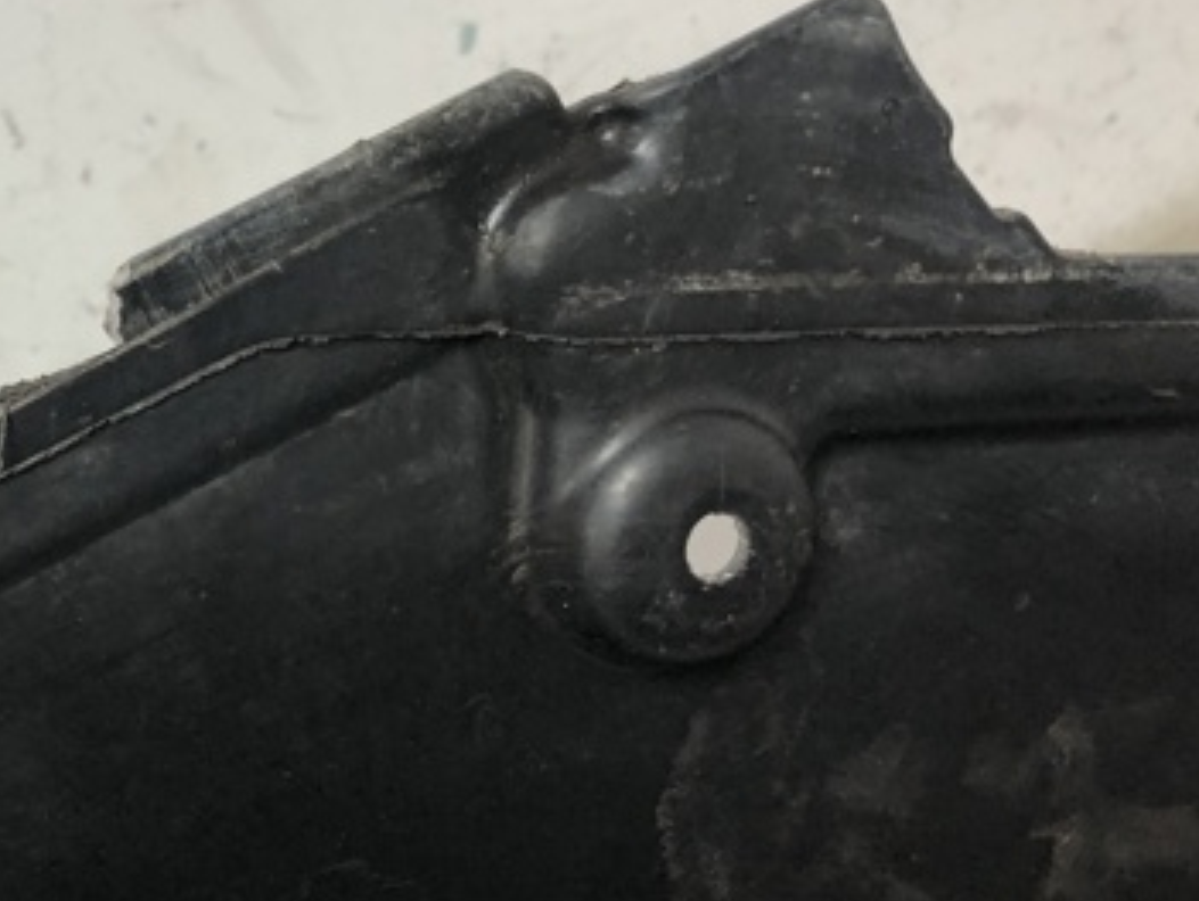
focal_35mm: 51
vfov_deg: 28.5
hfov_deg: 35.4
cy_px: 355
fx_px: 1768
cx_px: 137
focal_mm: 4
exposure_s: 1/25
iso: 40
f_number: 1.8
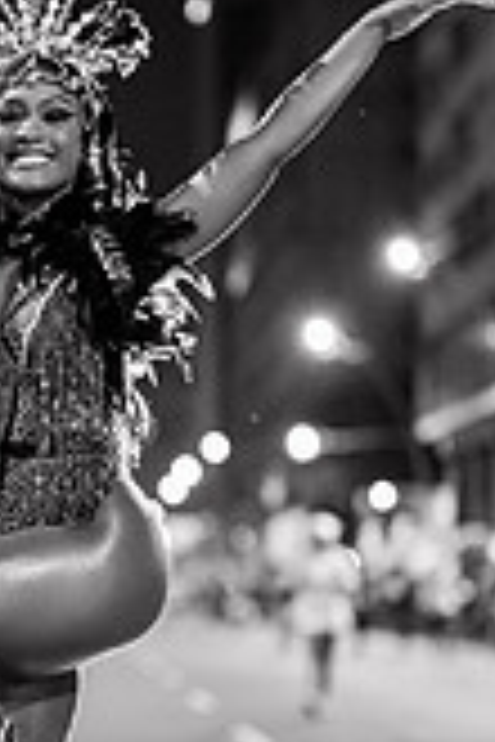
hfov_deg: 10.0
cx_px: -4
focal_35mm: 136
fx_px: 2805
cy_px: 472
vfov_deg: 15.1
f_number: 1.2
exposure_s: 1/320
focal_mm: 50
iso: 2000
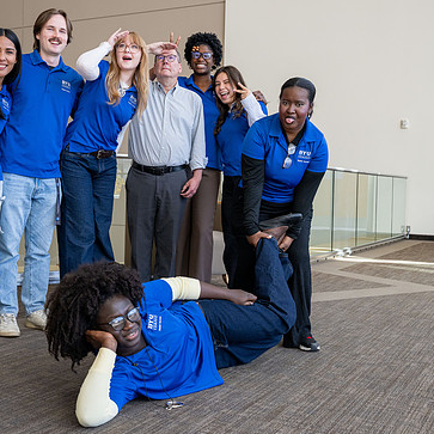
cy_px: 197
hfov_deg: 35.2
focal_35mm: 48
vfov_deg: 35.3
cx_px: 174
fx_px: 681
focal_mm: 30.5
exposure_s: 1/250
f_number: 5
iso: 400
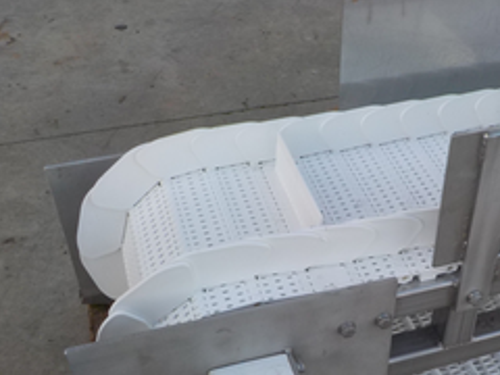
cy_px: 258
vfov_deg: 28.9
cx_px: 356
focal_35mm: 50
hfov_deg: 37.5
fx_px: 722
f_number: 3.3
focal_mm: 4.1
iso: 125
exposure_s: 1/160
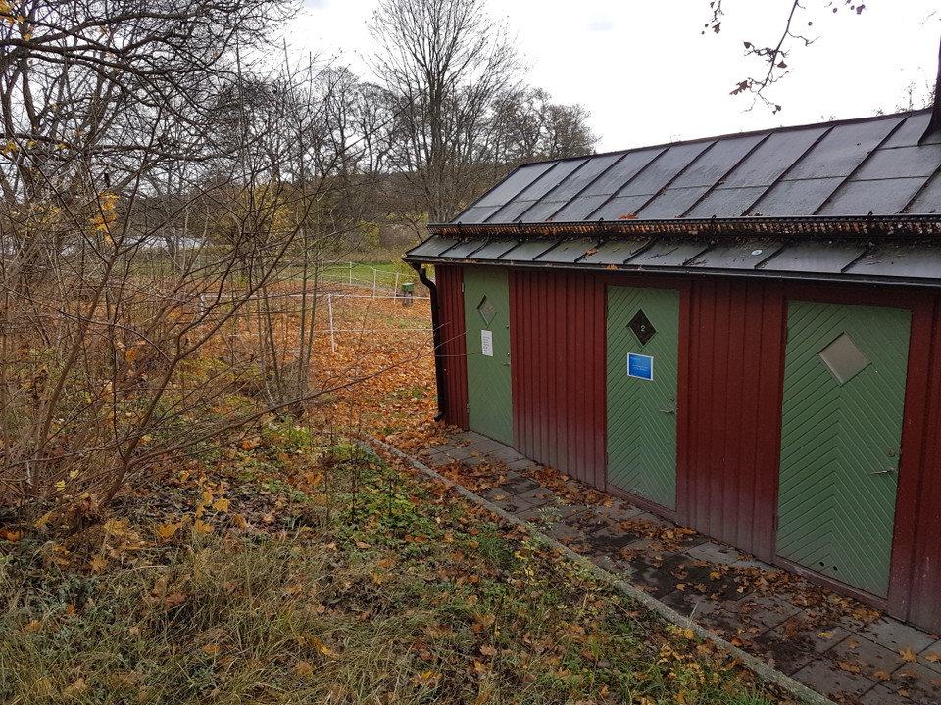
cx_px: 470
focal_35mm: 26
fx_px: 707
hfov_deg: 67.3
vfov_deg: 53.1
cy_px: 352
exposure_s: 1/712
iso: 40
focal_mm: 4.2
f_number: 1.7
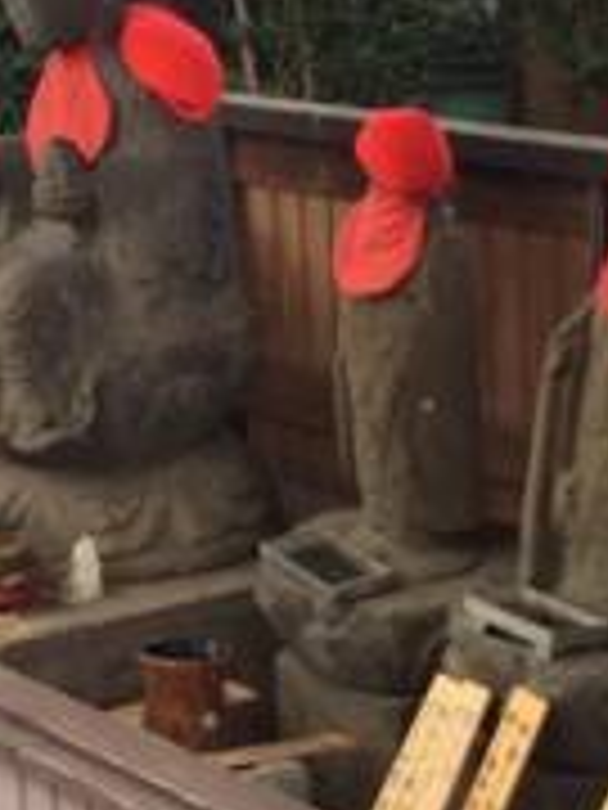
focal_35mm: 142
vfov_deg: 13.9
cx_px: 45
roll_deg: +3.8
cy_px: 387
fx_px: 3325
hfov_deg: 10.4
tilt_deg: -12.4
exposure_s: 1/280
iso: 32
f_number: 2.4
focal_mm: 3.3
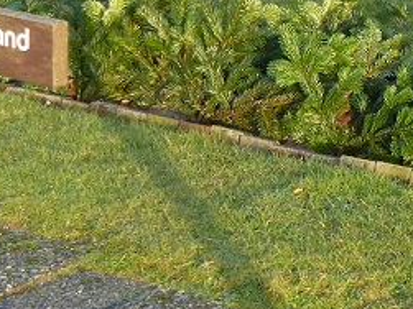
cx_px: 451
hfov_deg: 11.5
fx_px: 2015
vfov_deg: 8.7
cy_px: 26
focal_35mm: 169
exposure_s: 1/60
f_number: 4.1
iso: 125
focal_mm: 8.7
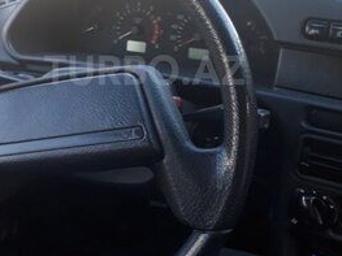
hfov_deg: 37.4
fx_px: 504
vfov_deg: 28.2
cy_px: 70
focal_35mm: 51
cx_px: 144
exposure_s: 1/50
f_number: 1.9
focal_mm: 3.6
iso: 50
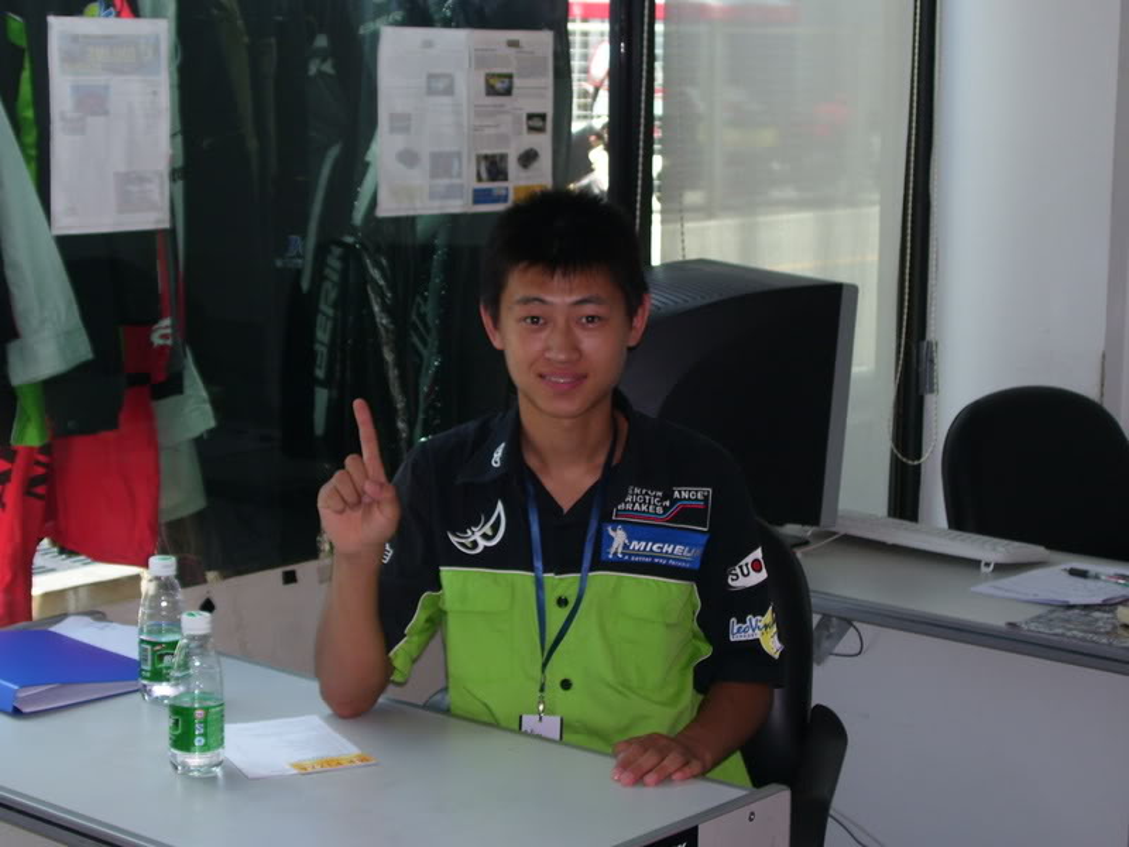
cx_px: 564
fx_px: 2283
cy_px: 424
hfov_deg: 27.8
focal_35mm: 70
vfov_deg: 21.0
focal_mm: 11.6
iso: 80
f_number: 4
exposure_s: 1/90
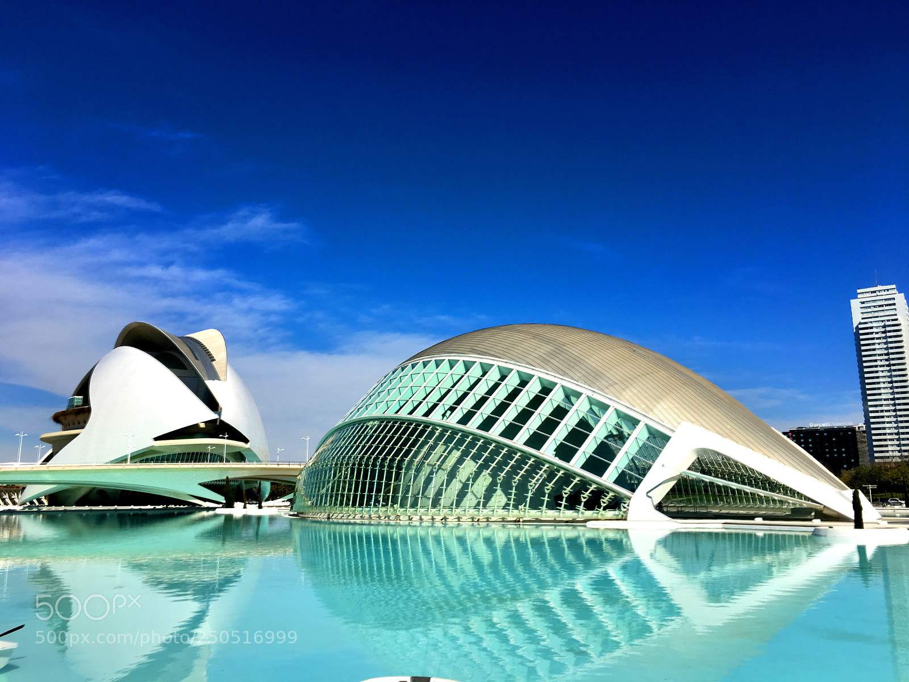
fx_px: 762
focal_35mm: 29
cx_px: 454
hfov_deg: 61.7
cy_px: 341
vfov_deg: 48.2
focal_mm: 4.15
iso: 25
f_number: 2.2
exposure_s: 1/2262
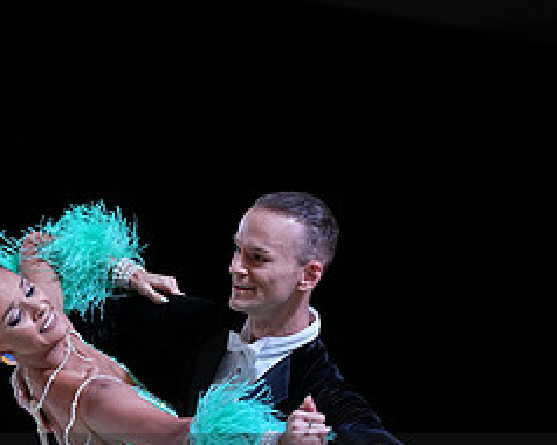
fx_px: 3360
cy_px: 513
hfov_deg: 9.5
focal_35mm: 204
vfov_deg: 7.5
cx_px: 270
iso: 1000
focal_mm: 89
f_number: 4
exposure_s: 1/500
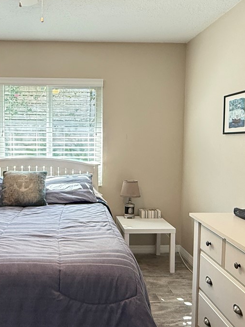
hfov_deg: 42.3
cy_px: 160
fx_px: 312
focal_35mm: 33
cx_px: 78
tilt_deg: -3.7
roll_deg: -0.7
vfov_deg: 55.4
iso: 500
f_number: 2.2
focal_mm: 2.22
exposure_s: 1/120
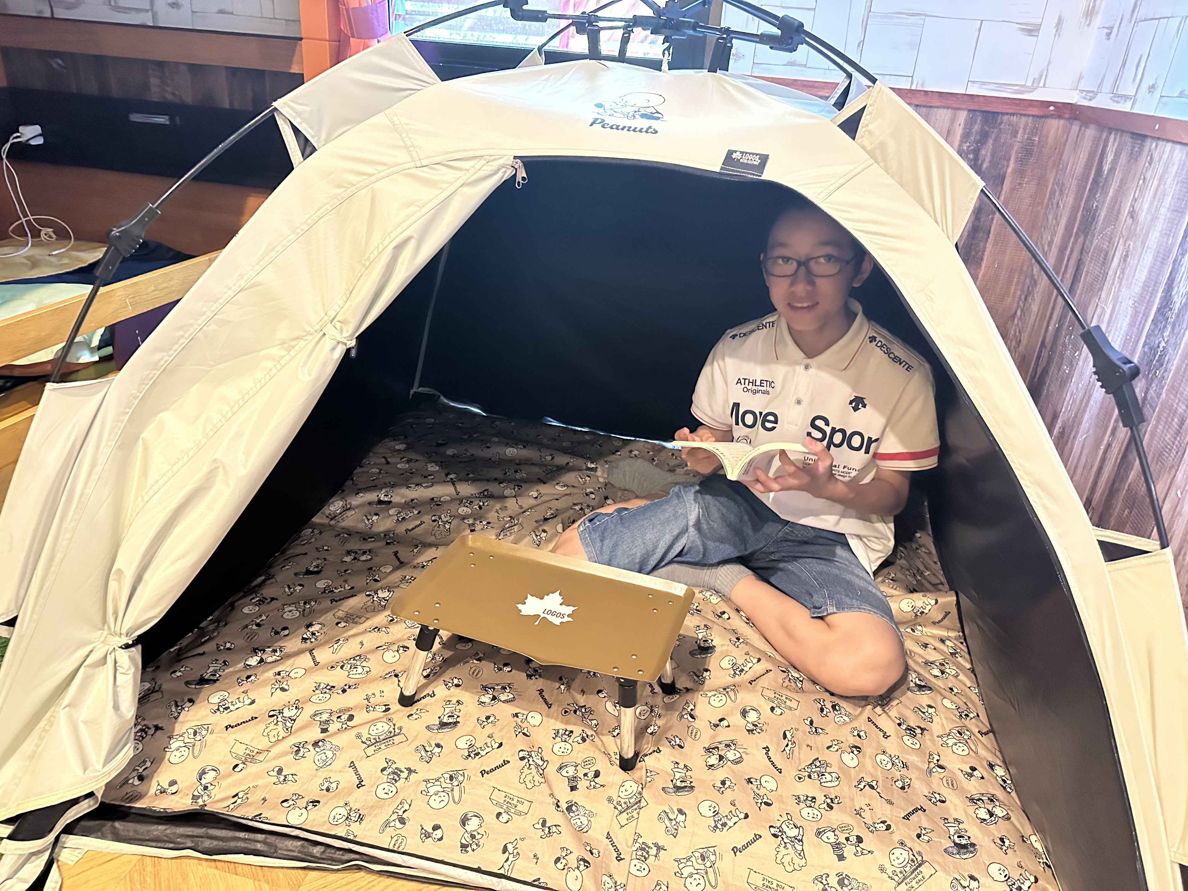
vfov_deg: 56.8
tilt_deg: -25.6
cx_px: 594
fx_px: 824
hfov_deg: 71.6
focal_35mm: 24
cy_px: 446
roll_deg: -3.7
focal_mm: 6.86
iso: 1000
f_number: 1.78
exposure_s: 1/57
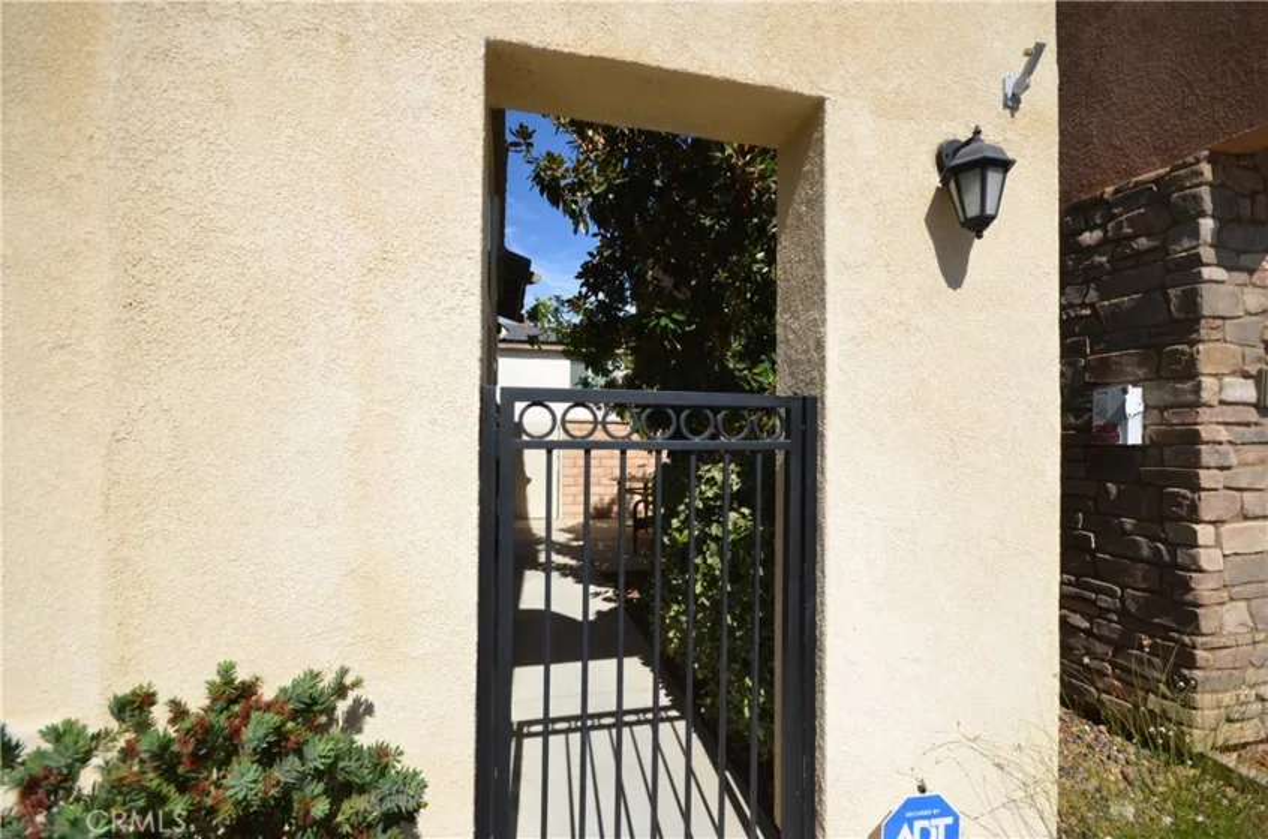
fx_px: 580
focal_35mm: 16
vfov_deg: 71.8
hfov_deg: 95.1
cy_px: 420
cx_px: 634
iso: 100
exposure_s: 1/320
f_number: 9
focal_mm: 11
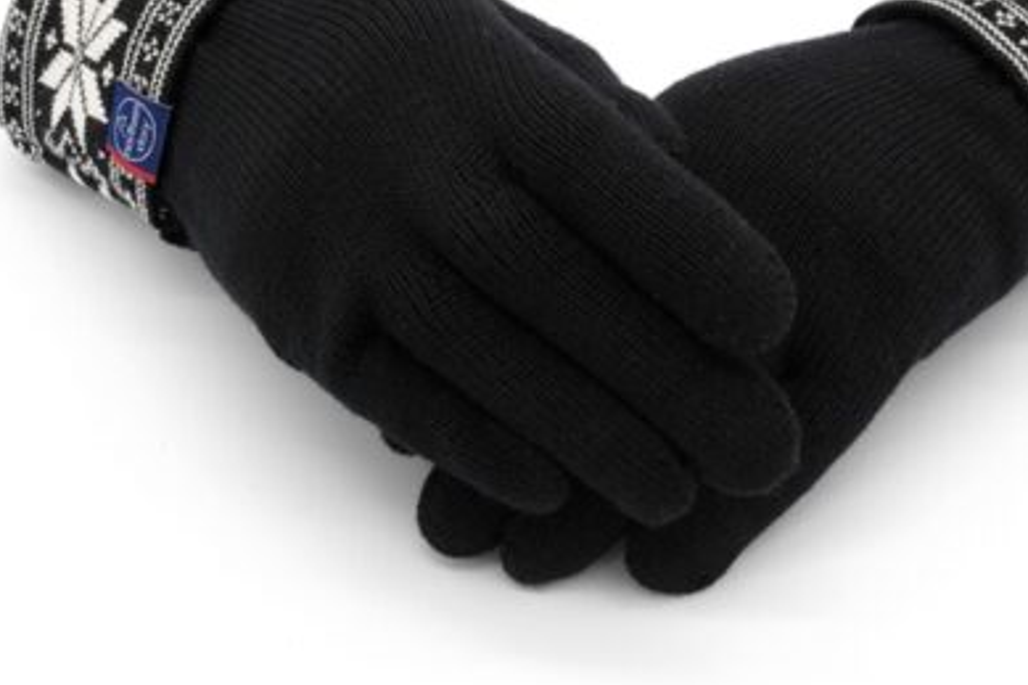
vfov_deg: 18.4
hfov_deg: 27.3
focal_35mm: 74
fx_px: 2112
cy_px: 230
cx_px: 610
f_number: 8
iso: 250
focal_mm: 32
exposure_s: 1/160
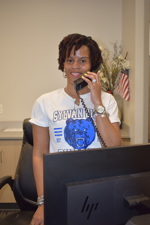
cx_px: 75
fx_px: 291
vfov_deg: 42.3
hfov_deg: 29.0
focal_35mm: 46
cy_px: 112
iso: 800
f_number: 4.5
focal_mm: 31
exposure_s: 1/80
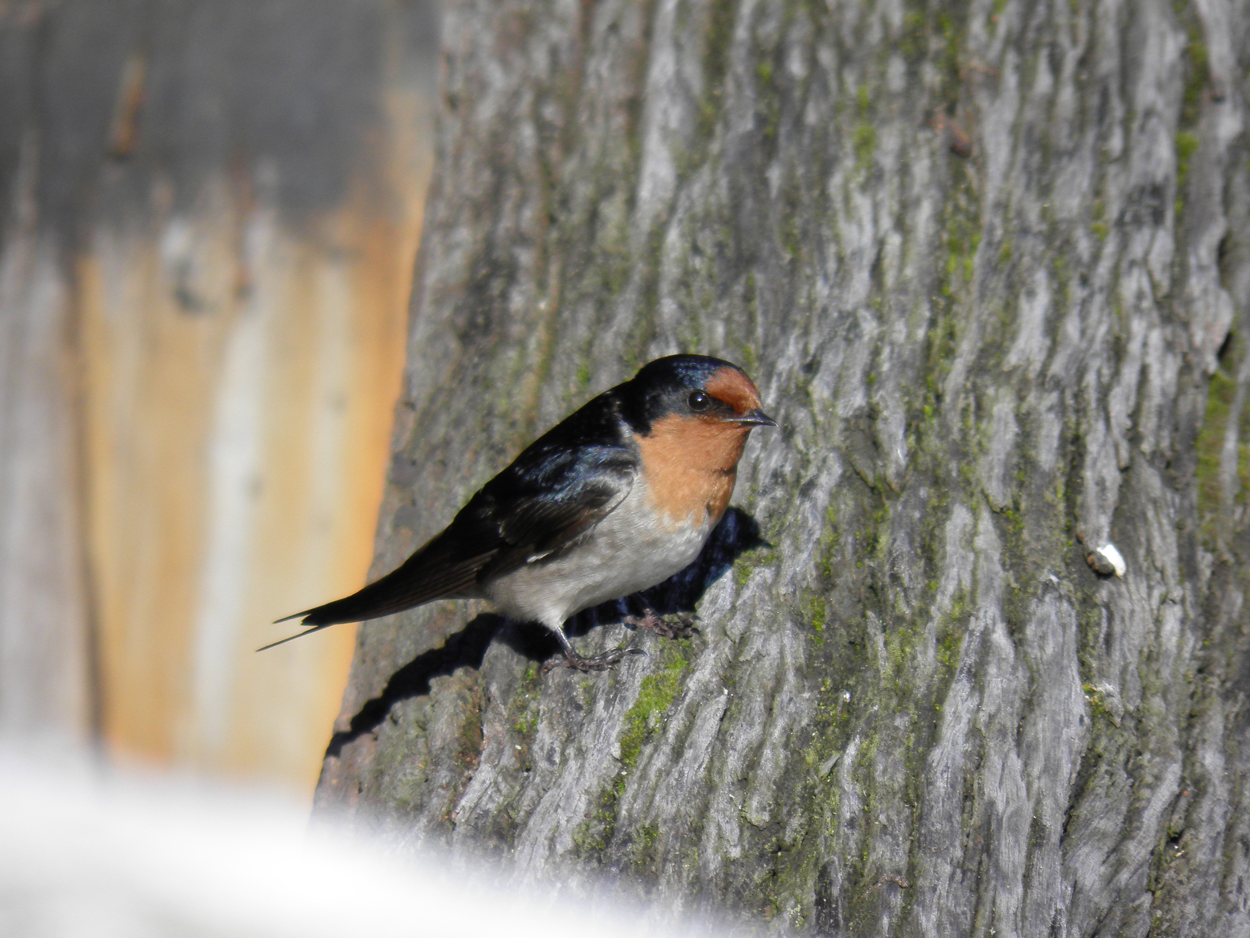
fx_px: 30333
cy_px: 469
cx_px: 625
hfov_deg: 2.4
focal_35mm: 840
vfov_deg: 1.8
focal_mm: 147
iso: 80
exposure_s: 1/500
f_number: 5.6
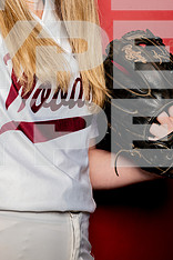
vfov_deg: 15.6
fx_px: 944
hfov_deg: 10.4
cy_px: 56
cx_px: 23
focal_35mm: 131
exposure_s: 1/250
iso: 125
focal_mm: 68
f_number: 10
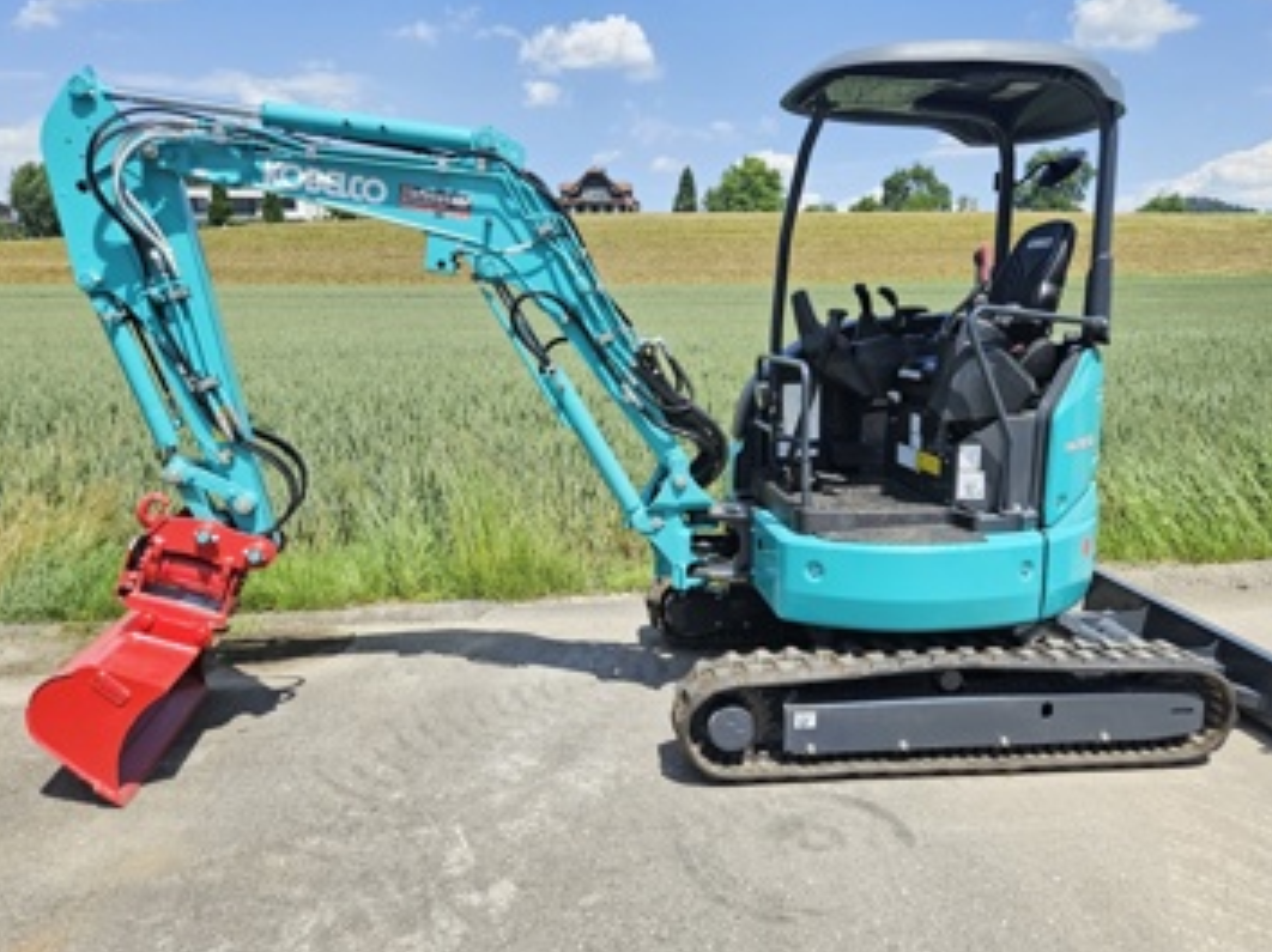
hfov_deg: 67.3
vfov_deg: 53.0
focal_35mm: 26
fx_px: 955
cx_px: 672
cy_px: 463
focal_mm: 5.4
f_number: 1.8
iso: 25
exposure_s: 1/907
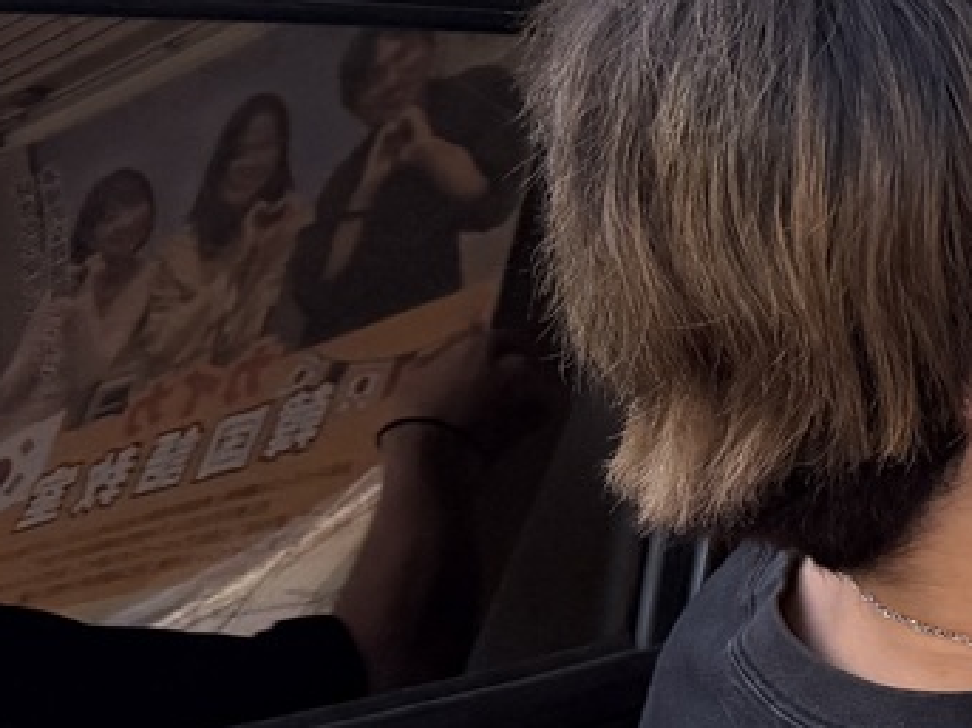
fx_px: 3368
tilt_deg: +1.5
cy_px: 290
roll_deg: -1.1
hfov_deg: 13.1
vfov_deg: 12.3
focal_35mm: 120
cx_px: 2215
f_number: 1.78
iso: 80
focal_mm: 6.76
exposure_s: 1/788
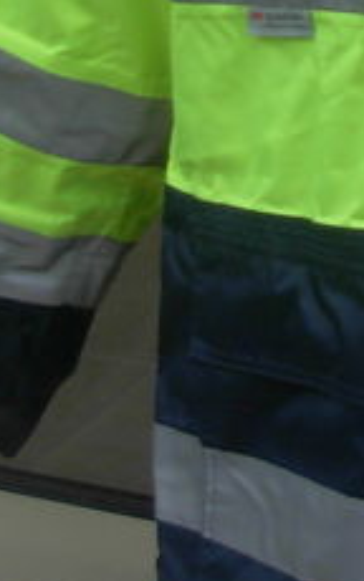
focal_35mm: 175
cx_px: 475
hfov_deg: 7.4
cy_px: -51
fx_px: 2774
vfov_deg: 11.8
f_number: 2.9
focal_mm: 6.3
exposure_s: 1/65.8
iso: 79
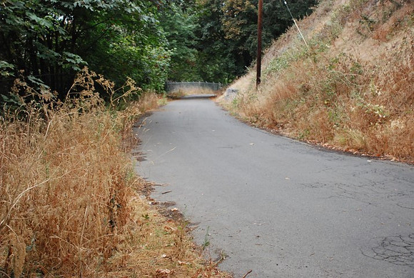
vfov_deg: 29.1
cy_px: 139
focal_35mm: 46
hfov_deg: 42.3
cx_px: 207
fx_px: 536
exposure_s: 1/1250
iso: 1600
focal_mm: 31
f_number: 4.2
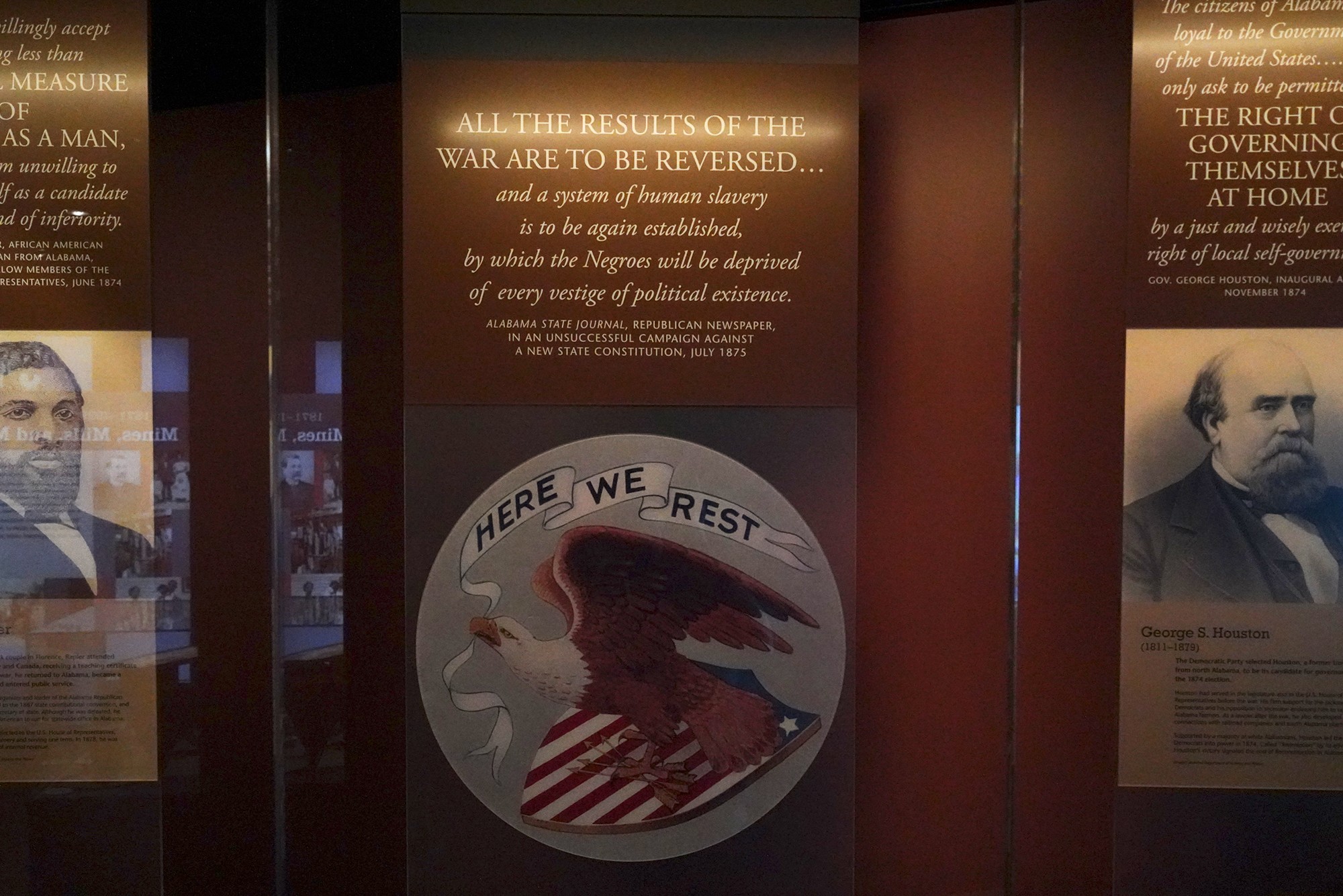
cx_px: 672
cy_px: 448
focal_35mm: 30
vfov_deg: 43.6
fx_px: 1119
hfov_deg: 61.9
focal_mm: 30
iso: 10000
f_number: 4.5
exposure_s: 1/100
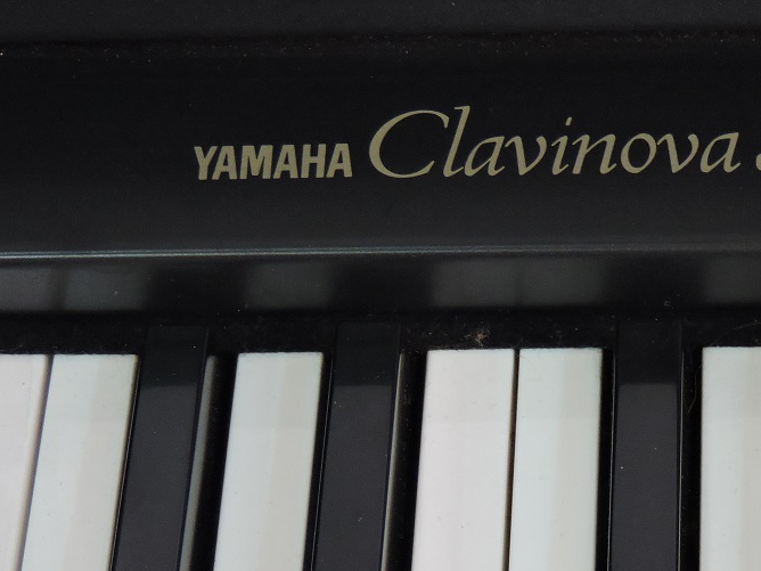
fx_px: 3188
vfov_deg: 10.1
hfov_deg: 13.5
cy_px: 589
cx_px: 718
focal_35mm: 145
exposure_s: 1/25
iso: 400
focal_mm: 12.5
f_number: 3.9
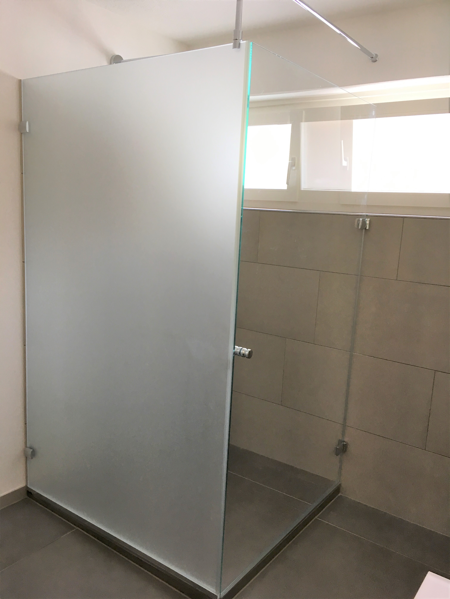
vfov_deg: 61.7
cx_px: 225
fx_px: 503
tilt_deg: -11.7
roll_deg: -3.8
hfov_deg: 48.2
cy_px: 300
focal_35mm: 29
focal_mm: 4.15
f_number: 2.2
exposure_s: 1/33
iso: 50
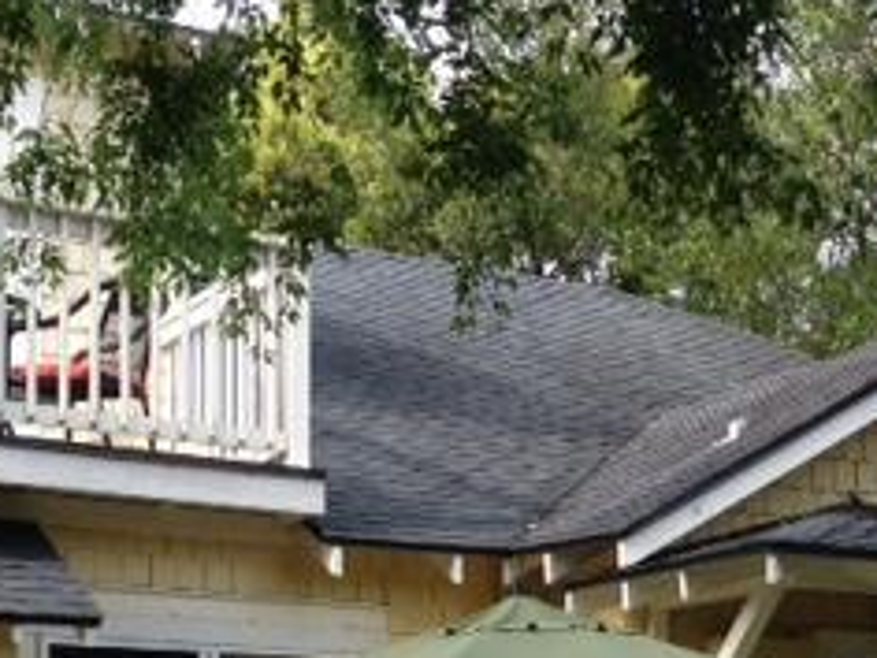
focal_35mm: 95
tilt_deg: +3.0
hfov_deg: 20.6
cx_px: 569
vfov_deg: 15.0
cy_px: 792
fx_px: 2407
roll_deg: -0.5
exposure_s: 1/323
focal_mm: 4.28
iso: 50
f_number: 2.4
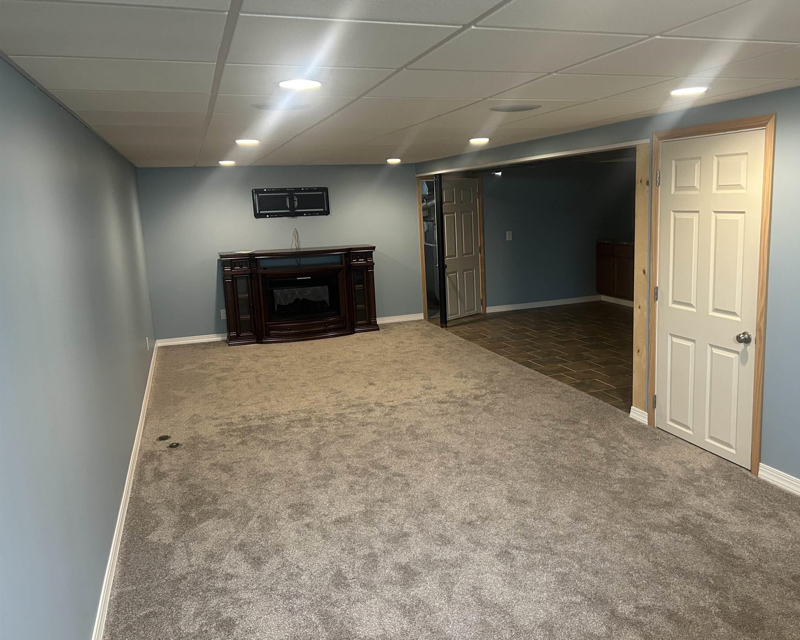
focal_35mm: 28
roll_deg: +2.6
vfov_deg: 51.5
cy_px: 310
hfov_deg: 62.1
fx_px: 663
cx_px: 441
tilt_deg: -9.7
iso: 320
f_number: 1.5
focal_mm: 5.7
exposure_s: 1/60
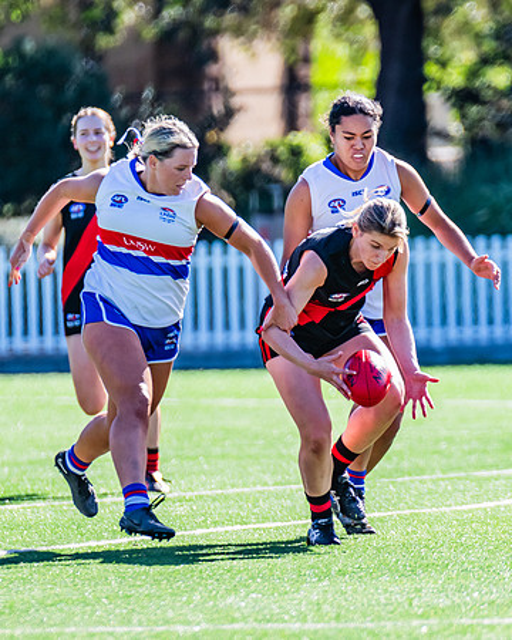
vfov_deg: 2.6
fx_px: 13888
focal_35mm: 733
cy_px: 331
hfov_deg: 2.1
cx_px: 440
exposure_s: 1/1250
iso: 1000
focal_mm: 440
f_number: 5.6
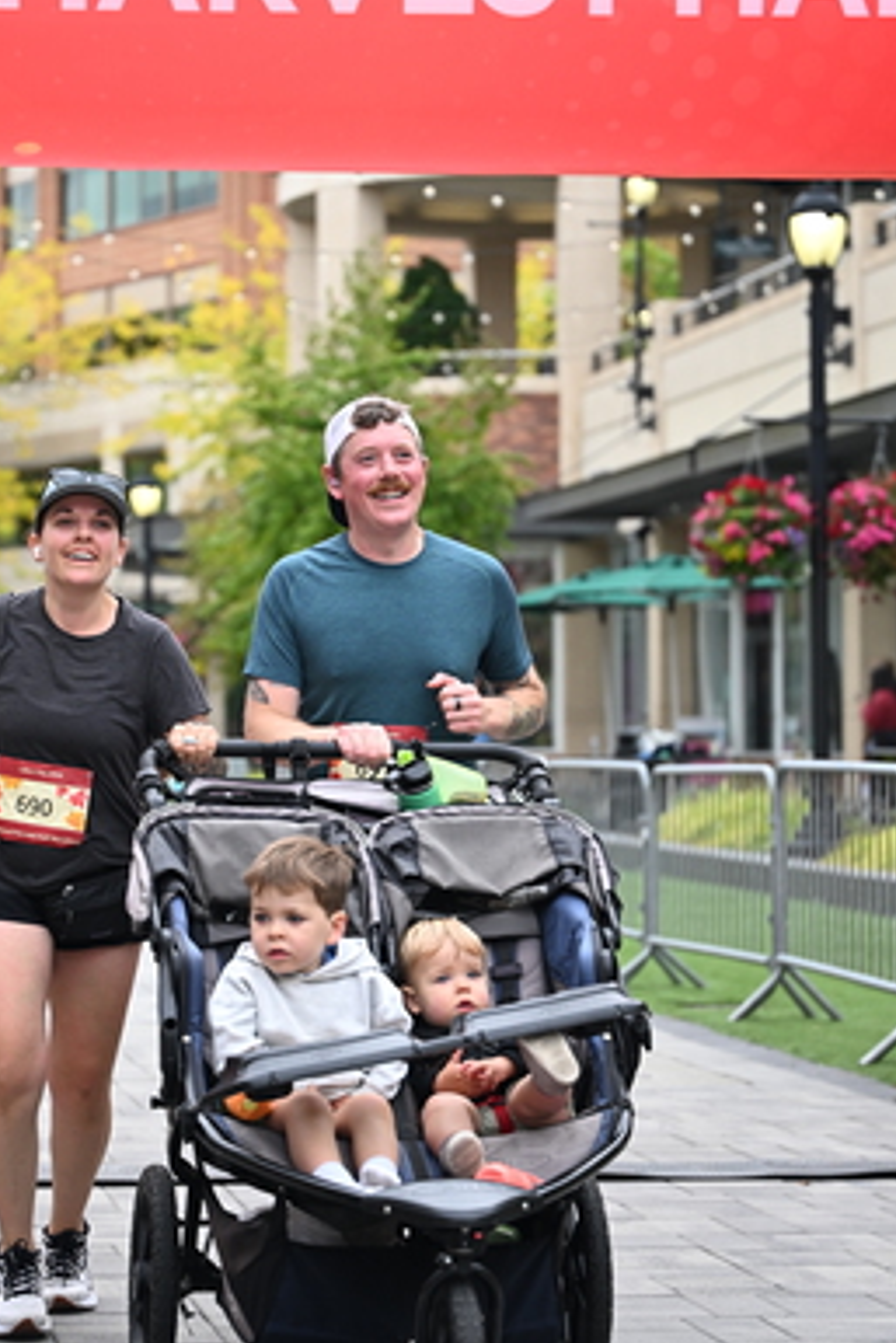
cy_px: 607
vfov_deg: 20.4
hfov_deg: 13.7
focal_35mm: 100
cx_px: 333
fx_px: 3730
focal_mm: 70
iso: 640
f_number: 2.8
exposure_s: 1/2000
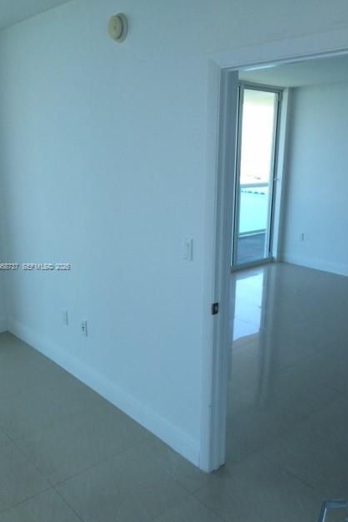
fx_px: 464
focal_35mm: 32
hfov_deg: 41.1
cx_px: 187
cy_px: 267
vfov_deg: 58.7
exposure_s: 1/152
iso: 32
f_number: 2.2
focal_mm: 4.12
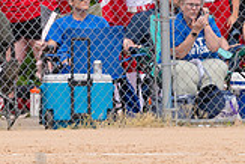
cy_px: -5
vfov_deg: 1.3
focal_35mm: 1036
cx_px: -132
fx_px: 7057
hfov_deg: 2.0
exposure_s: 1/1600
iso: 320
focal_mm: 195
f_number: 5.6
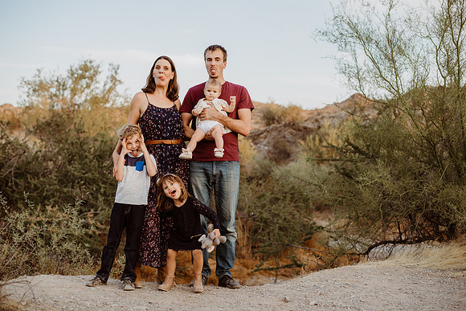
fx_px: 647
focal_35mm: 50
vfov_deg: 27.0
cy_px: 156
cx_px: 233
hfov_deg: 39.6
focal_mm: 50
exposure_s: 1/250
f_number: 2.8
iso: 200
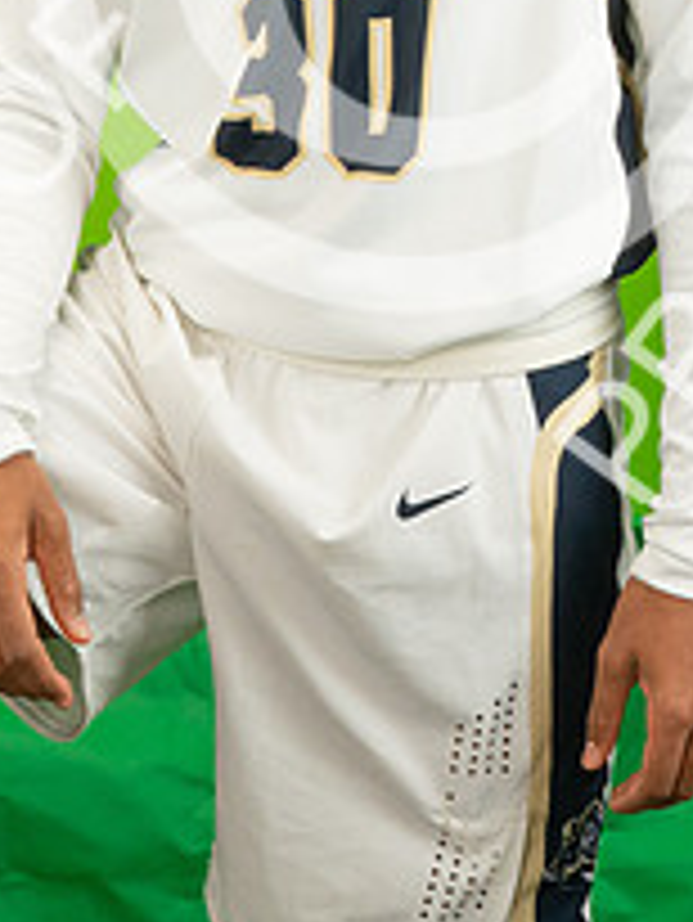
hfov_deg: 12.4
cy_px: -296
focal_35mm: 120
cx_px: 286
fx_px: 3200
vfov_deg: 15.6
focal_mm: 28
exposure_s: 1/60
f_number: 20
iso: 800
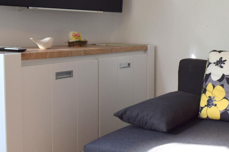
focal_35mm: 44
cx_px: 281
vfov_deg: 30.1
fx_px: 280
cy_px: 43
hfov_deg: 34.6
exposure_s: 1/125
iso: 400
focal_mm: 10
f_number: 5.6
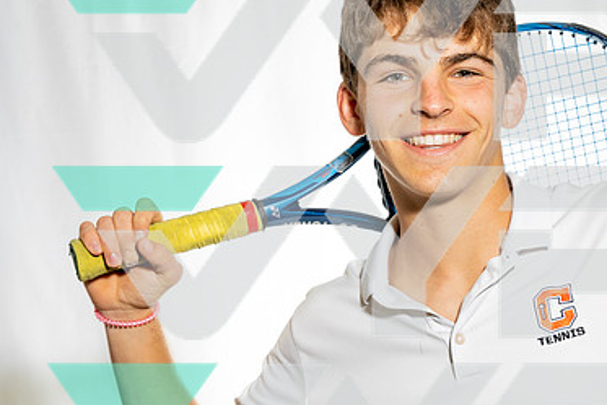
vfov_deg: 15.0
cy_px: 253
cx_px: 459
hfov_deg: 22.2
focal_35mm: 91
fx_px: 1535
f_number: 8
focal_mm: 56
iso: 100
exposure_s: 1/250
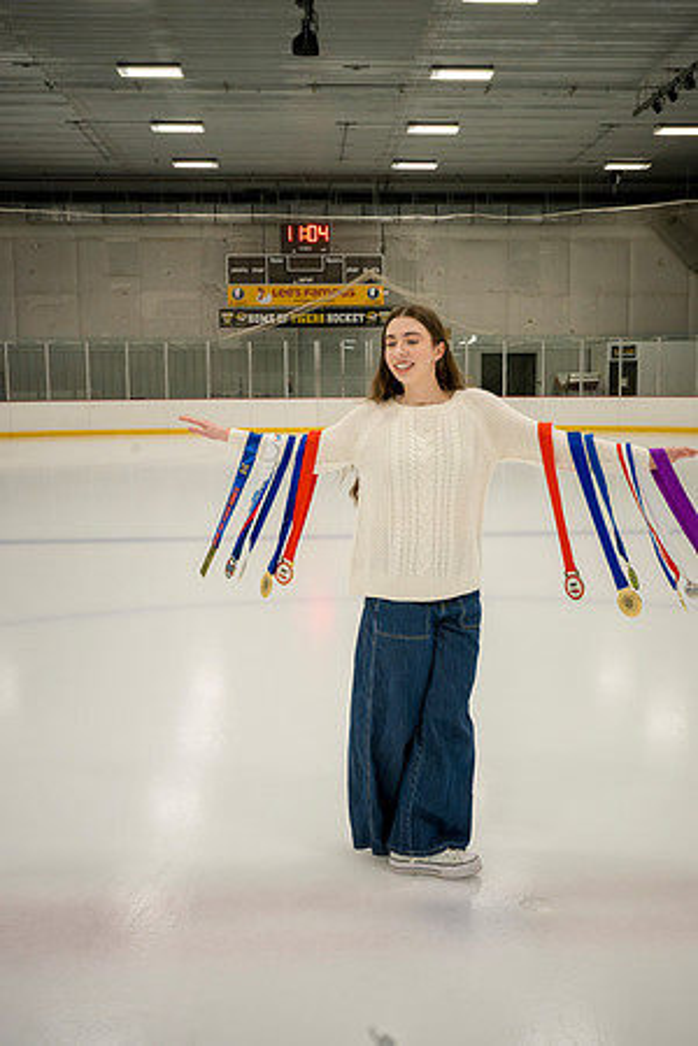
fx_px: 1076
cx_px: 349
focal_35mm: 37
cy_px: 523
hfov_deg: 35.9
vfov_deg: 51.9
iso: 3200
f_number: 8
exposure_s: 1/250
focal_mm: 37
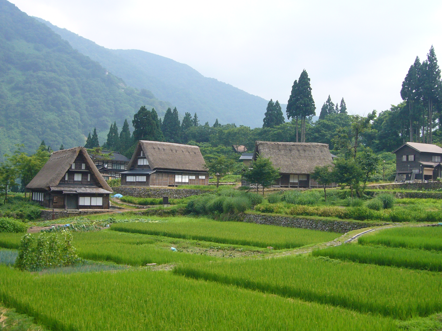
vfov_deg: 32.9
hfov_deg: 42.9
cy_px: 166
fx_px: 562
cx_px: 221
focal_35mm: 44
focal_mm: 5.2
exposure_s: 1/160
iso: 80
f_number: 6.3
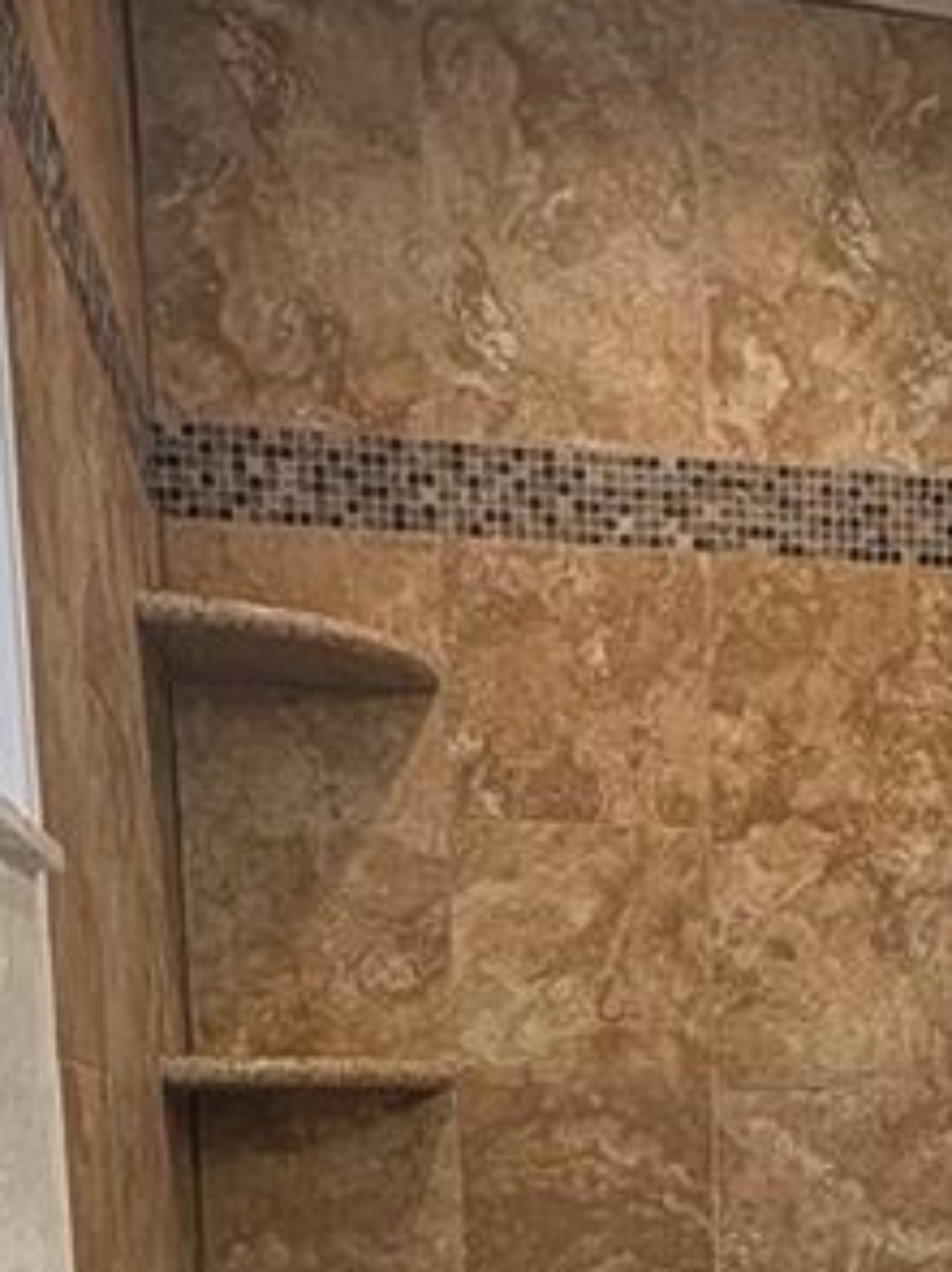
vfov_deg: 29.3
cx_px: 879
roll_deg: -0.4
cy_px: 1509
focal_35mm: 57
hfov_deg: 24.8
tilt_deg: -8.9
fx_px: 2092
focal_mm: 2.22
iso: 125
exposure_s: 1/60
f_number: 2.2
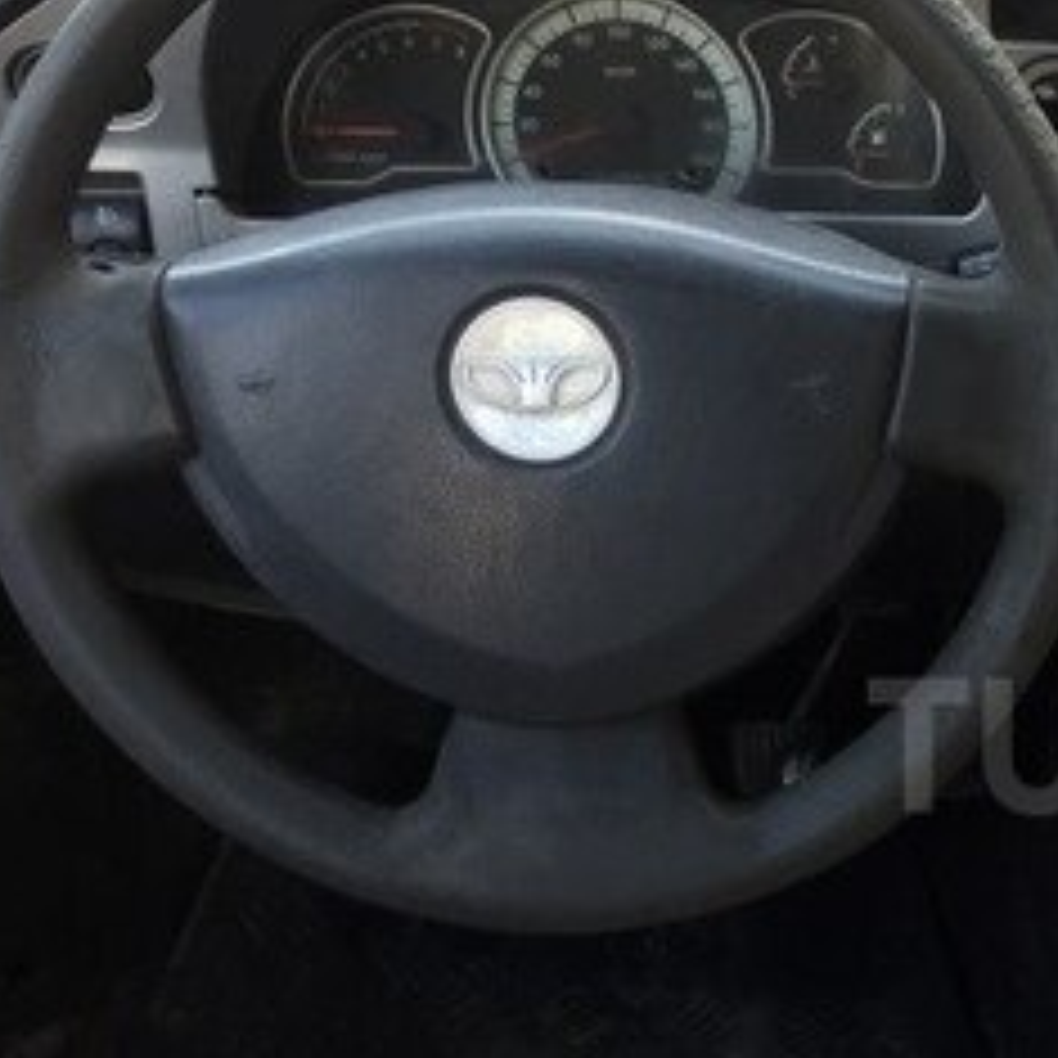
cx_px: 1328
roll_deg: -3.4
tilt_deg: -23.3
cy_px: 745
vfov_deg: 23.8
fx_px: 2490
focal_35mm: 72
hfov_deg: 21.9
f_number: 2.2
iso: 50
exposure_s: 1/100
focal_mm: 4.15
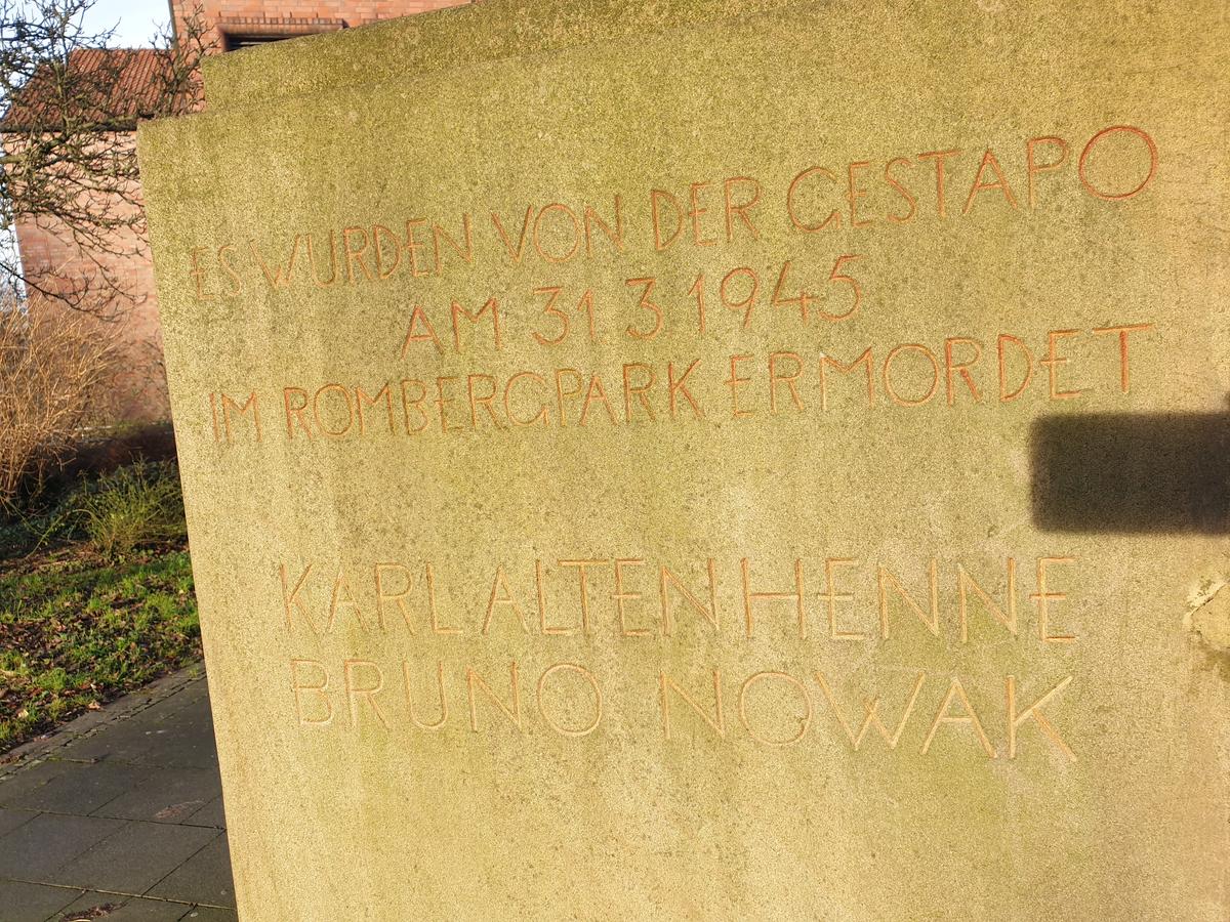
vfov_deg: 53.1
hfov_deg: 67.3
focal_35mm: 26
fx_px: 924
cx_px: 615
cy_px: 461
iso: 50
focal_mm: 4.3
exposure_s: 1/234
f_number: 2.4
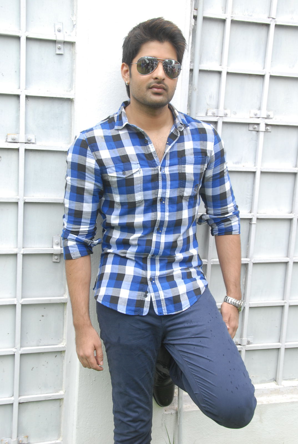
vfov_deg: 41.0
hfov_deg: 28.2
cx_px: 149
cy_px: 222
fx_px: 593
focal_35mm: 48
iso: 320
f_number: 8
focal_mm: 32
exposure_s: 1/125
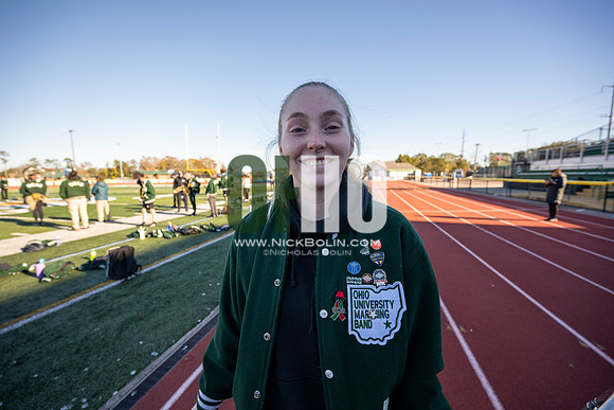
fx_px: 239
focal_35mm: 14
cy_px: 205
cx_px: 307
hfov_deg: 104.2
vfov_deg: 81.2
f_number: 4
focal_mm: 14
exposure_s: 1/800
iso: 250
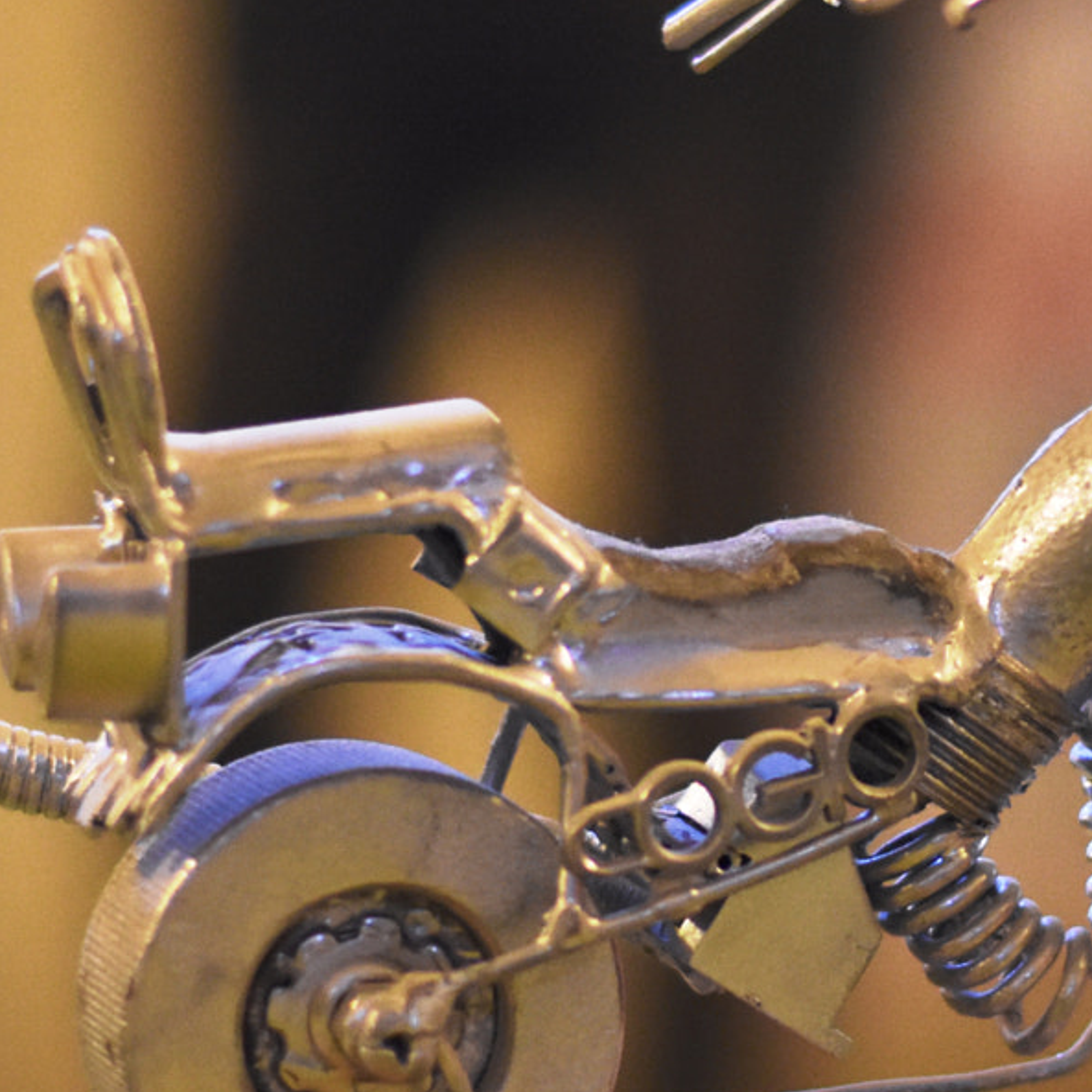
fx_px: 7852
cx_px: 983
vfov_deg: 8.0
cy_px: 548
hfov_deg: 7.9
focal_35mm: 220
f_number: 1.8
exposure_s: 1/200
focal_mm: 50
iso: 2500
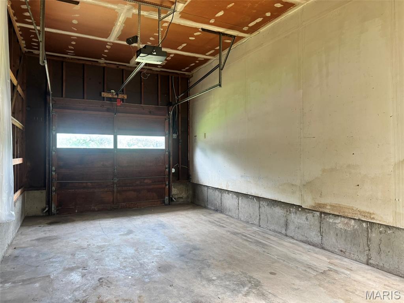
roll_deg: -1.4
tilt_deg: +0.2
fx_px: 280
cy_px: 152
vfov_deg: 56.8
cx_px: 202
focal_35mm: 24
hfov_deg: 71.6
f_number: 1.78
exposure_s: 1/116
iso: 200
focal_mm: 6.76
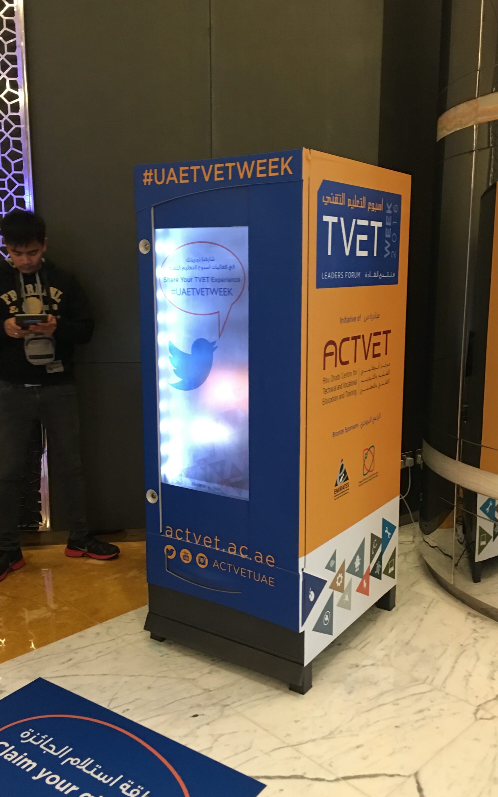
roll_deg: -1.6
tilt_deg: -9.1
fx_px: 717
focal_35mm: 33
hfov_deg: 38.3
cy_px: 394
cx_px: 256
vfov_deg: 58.1
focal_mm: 4.15
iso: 100
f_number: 2.2
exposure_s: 1/17
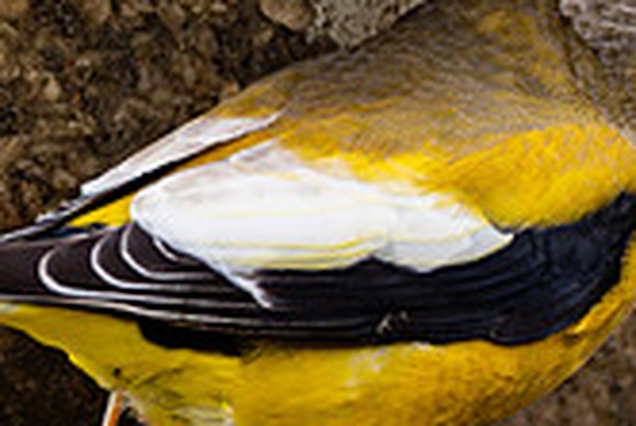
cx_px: 793
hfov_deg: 0.8
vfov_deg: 0.6
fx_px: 43143
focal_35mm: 2440
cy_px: 274
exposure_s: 1/250
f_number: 8
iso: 800
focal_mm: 700
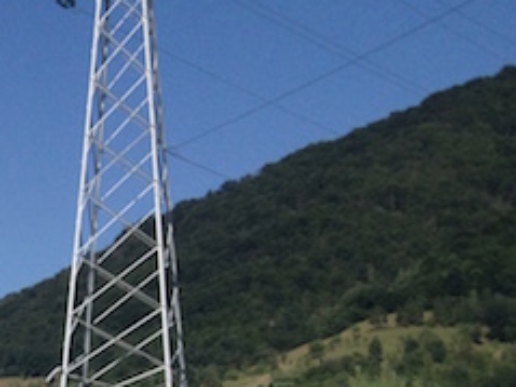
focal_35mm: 117
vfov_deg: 11.9
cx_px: -343
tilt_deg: -2.7
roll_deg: -1.1
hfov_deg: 15.1
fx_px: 1743
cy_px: 633
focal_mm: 4.28
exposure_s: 1/2045
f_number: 2.4
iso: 50
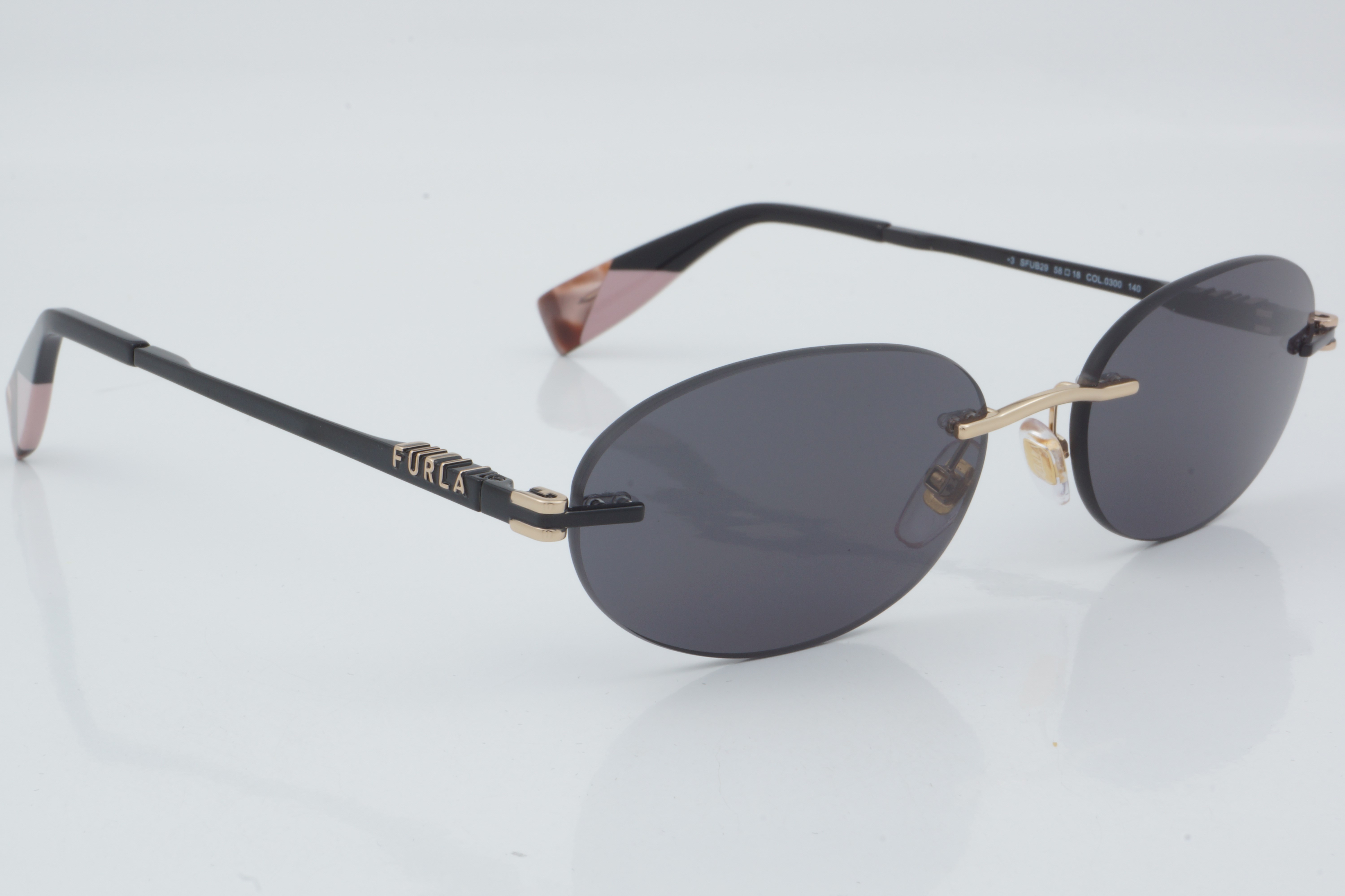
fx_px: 3082
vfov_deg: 16.6
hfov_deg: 24.6
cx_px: 672
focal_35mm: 82
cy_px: 448
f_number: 29
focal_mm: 55
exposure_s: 1/4
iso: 100
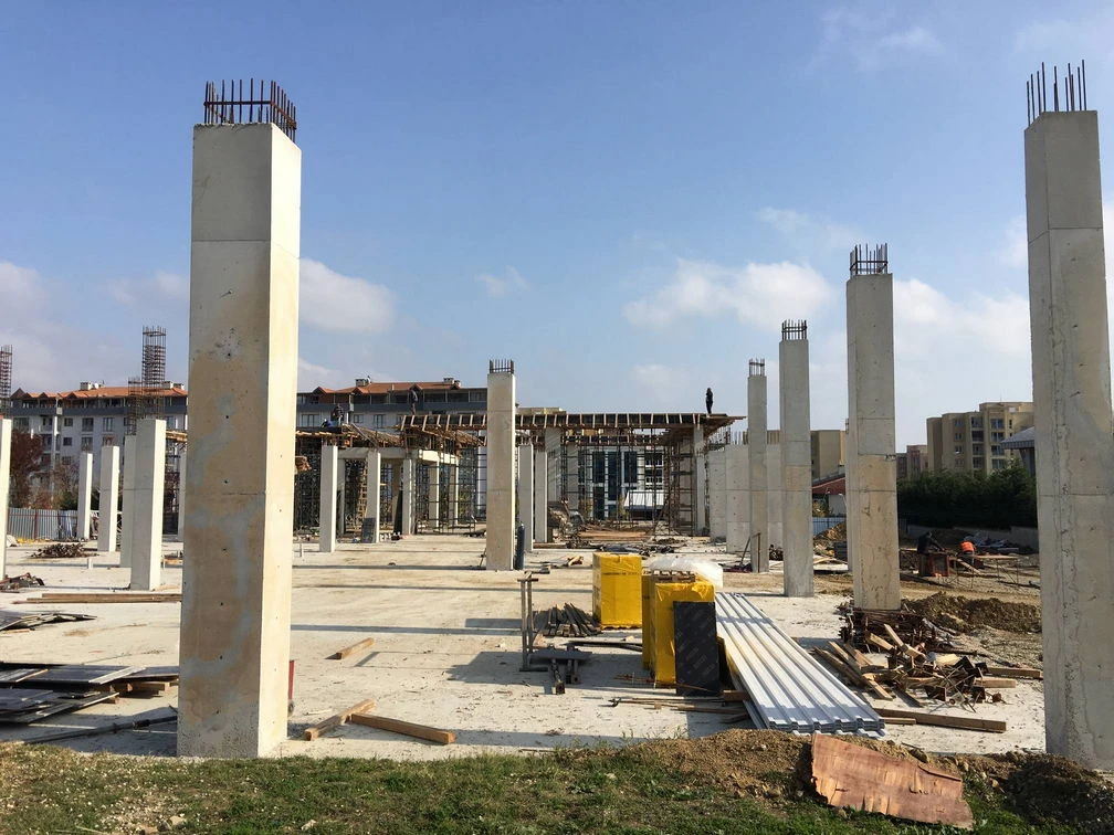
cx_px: 557
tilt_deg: +6.2
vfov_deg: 48.2
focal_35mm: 29
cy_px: 418
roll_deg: -0.1
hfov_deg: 61.7
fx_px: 933
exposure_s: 1/1923
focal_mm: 4.15
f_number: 2.2
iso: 25
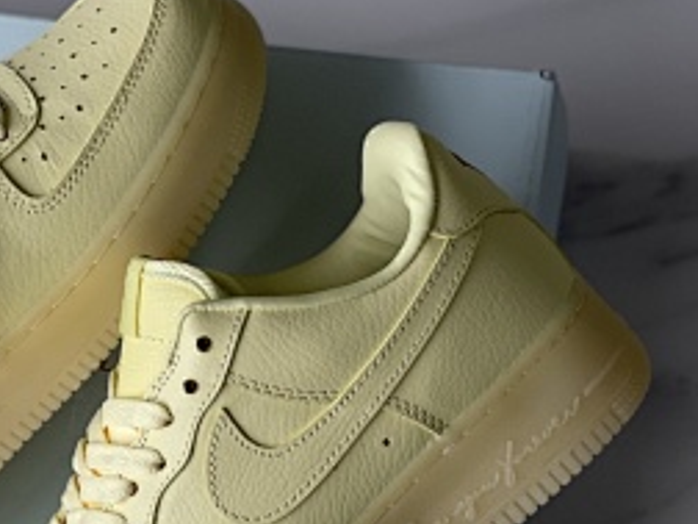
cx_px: 127
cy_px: 406
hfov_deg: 15.4
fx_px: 2561
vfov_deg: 11.6
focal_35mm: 127
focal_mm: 7.5
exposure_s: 1/121
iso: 64
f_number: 2.2
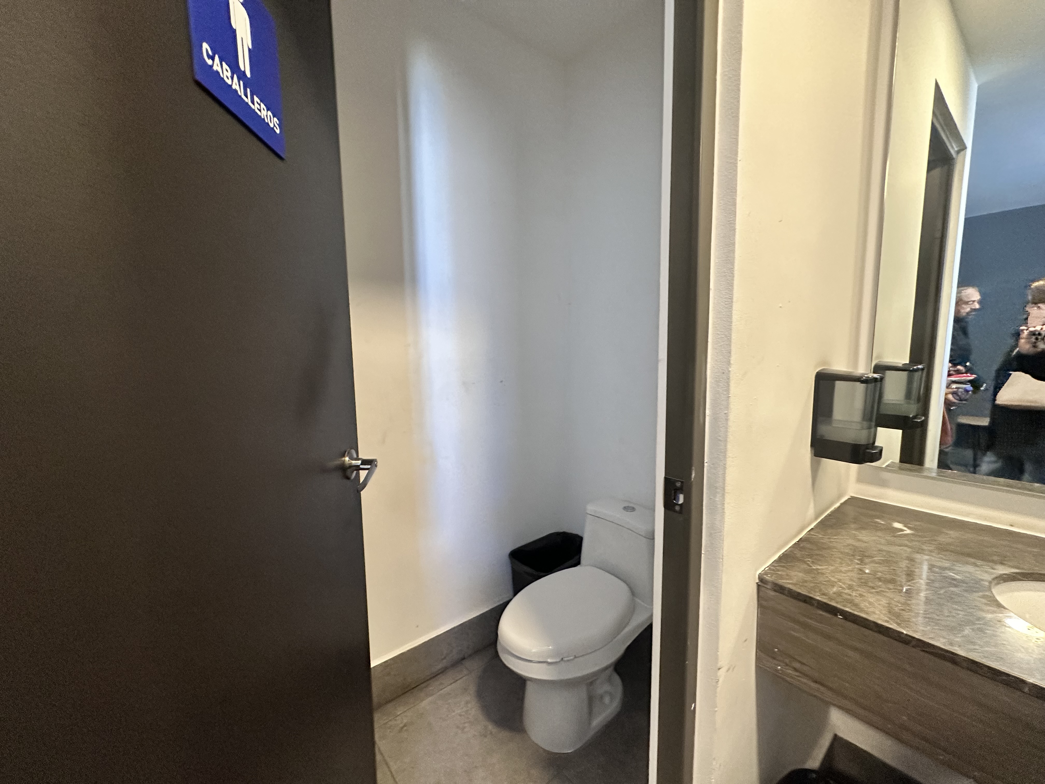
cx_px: 522
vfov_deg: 85.7
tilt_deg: -6.3
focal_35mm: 14
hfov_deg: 102.1
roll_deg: +0.5
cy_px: 392
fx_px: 423
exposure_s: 1/60
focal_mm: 2.22
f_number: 2.2
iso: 500
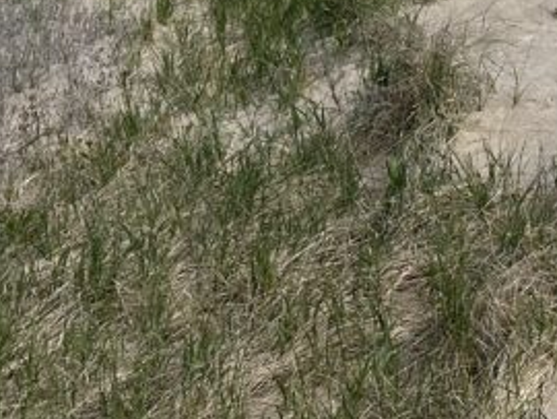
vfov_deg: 15.7
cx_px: 555
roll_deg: -0.2
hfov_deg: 20.8
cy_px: -64
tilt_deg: -8.1
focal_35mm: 91
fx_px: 1466
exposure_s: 1/5525
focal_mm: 6.86
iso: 80
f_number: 1.78
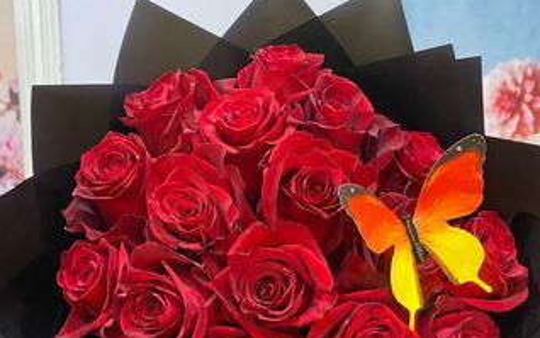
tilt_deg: -10.1
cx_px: 270
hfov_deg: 52.7
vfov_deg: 33.8
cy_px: 249
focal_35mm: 37
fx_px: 545
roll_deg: +0.0
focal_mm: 4.25
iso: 800
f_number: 1.8
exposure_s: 1/30
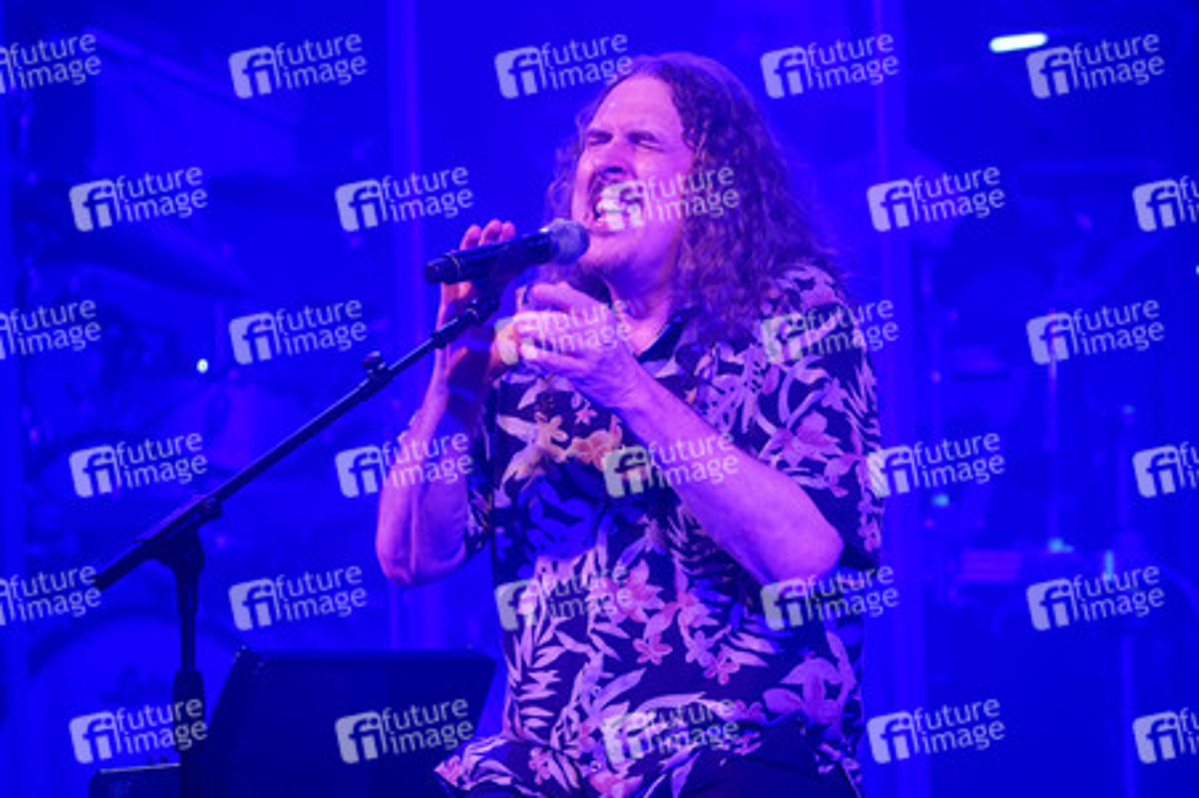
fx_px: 13312
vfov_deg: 3.4
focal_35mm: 400
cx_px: 600
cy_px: 399
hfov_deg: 5.2
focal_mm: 400
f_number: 6.3
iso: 3200
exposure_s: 1/500
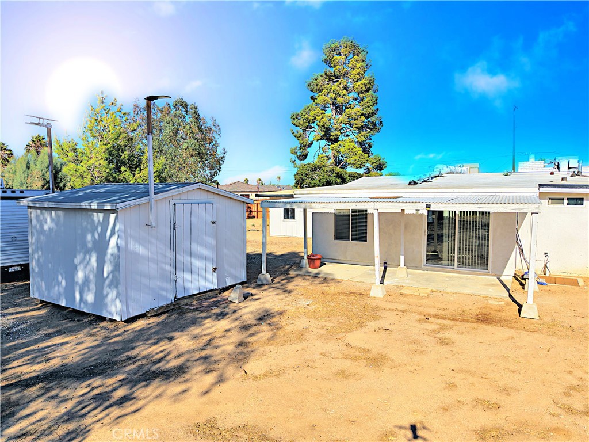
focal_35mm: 24
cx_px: 294
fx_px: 408
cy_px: 221
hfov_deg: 71.6
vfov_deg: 56.8
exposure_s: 1/8000
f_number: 1.8
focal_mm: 8.67
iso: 200
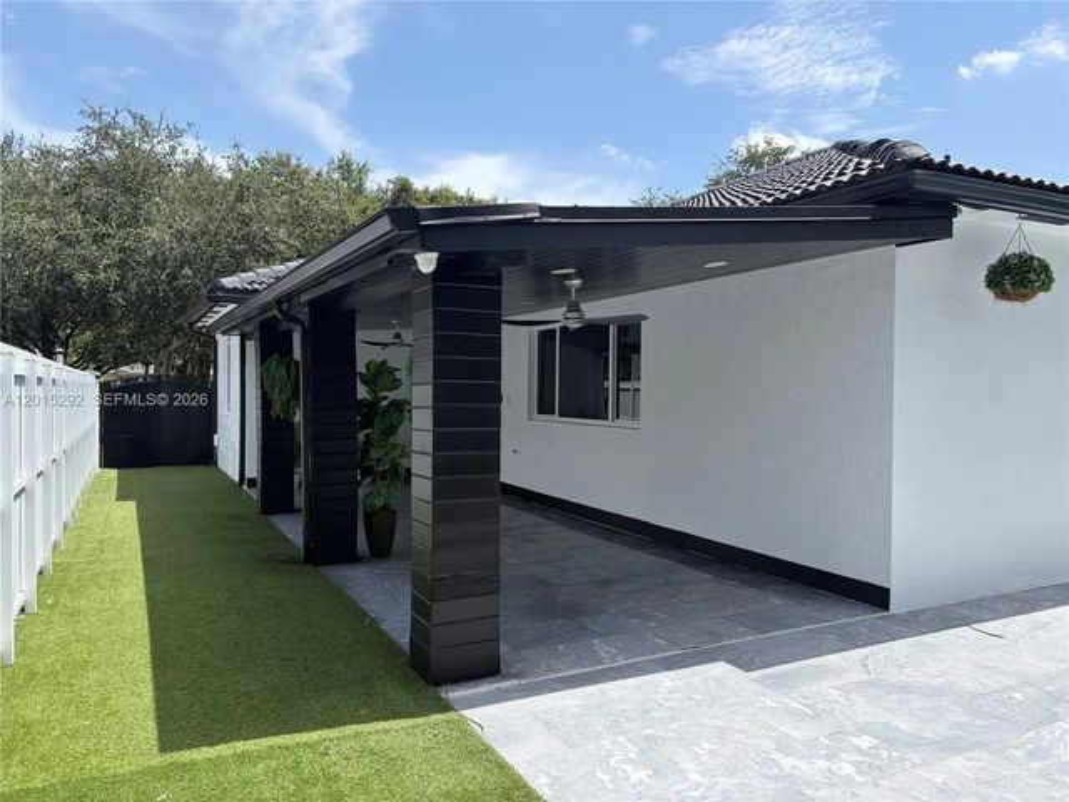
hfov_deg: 67.3
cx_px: 534
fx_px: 803
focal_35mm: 26
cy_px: 401
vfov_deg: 53.1
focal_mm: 5.96
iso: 50
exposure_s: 1/2639
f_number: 1.6
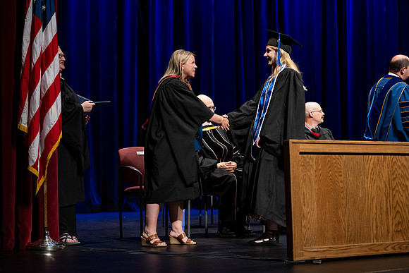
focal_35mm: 70
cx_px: 204
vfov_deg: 19.5
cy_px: 136
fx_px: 795
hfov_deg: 28.8
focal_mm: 70
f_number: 2.8
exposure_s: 1/250
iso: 500
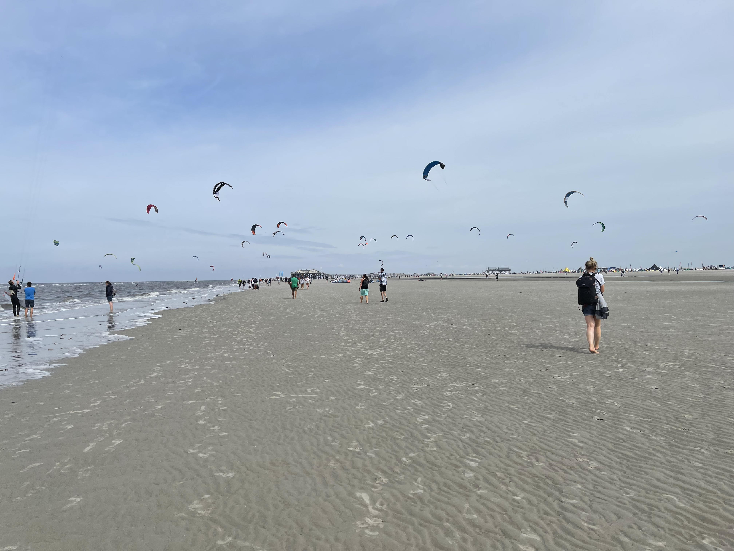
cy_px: 276
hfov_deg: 67.3
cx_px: 367
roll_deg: -0.4
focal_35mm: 26
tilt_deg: -1.8
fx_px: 551
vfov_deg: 53.1
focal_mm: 5.1
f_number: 1.6
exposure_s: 1/7407
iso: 32
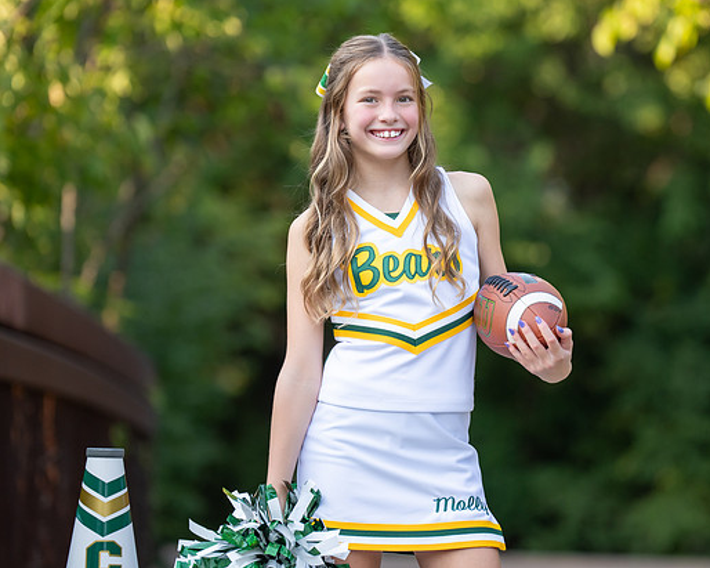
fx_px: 4391
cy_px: 270
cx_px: 410
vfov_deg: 7.4
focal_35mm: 209
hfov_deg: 9.2
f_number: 2.8
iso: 320
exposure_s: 1/800
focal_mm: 147
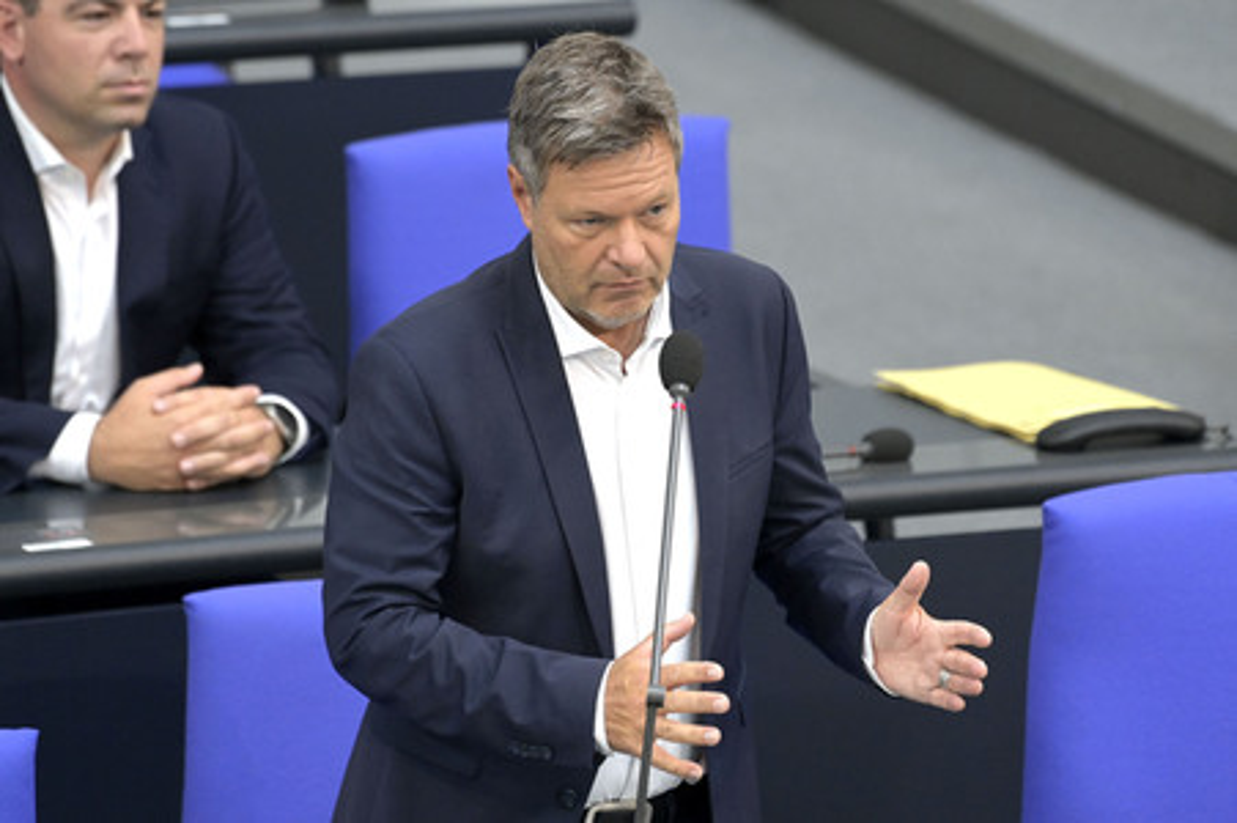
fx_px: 13391
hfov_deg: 5.3
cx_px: 618
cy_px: 412
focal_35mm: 390
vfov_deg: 3.5
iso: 8000
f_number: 5.6
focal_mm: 390
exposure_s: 1/400
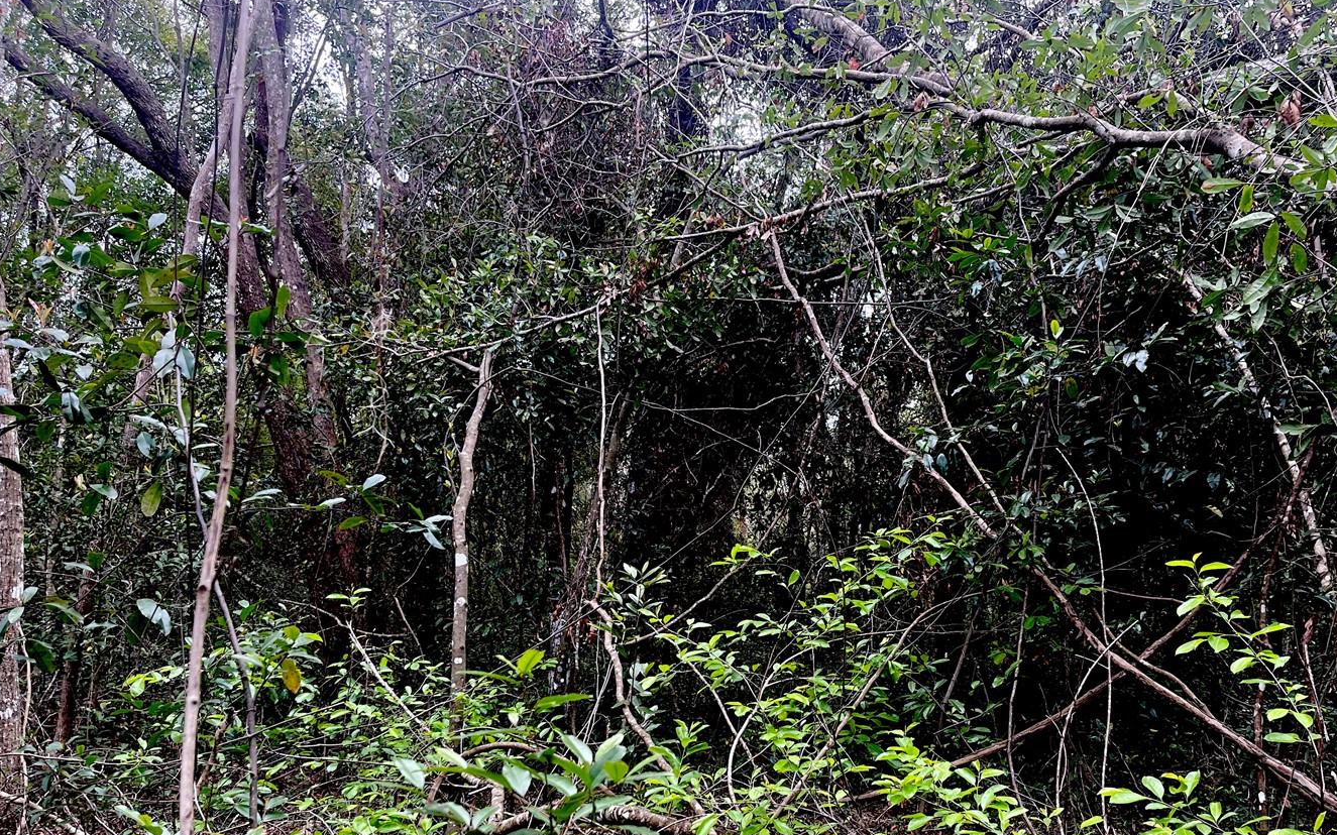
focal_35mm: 32
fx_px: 1166
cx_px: 791
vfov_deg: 38.9
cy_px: 560
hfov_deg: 59.2
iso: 40
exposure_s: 1/121
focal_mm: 5.1
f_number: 1.6
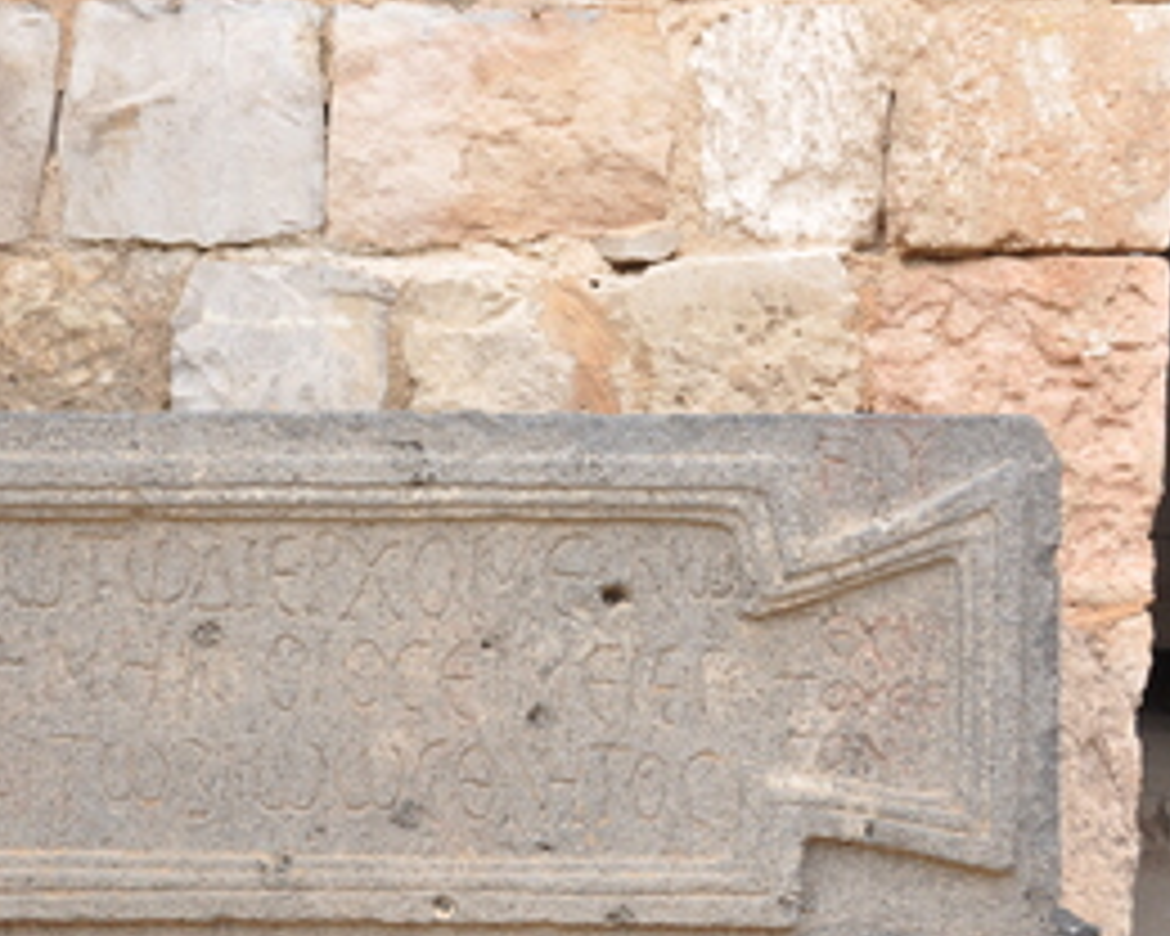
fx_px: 1974
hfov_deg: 32.1
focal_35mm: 57
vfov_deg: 26.6
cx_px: 225
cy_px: 576
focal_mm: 24
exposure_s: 1/160
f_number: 6.3
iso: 200
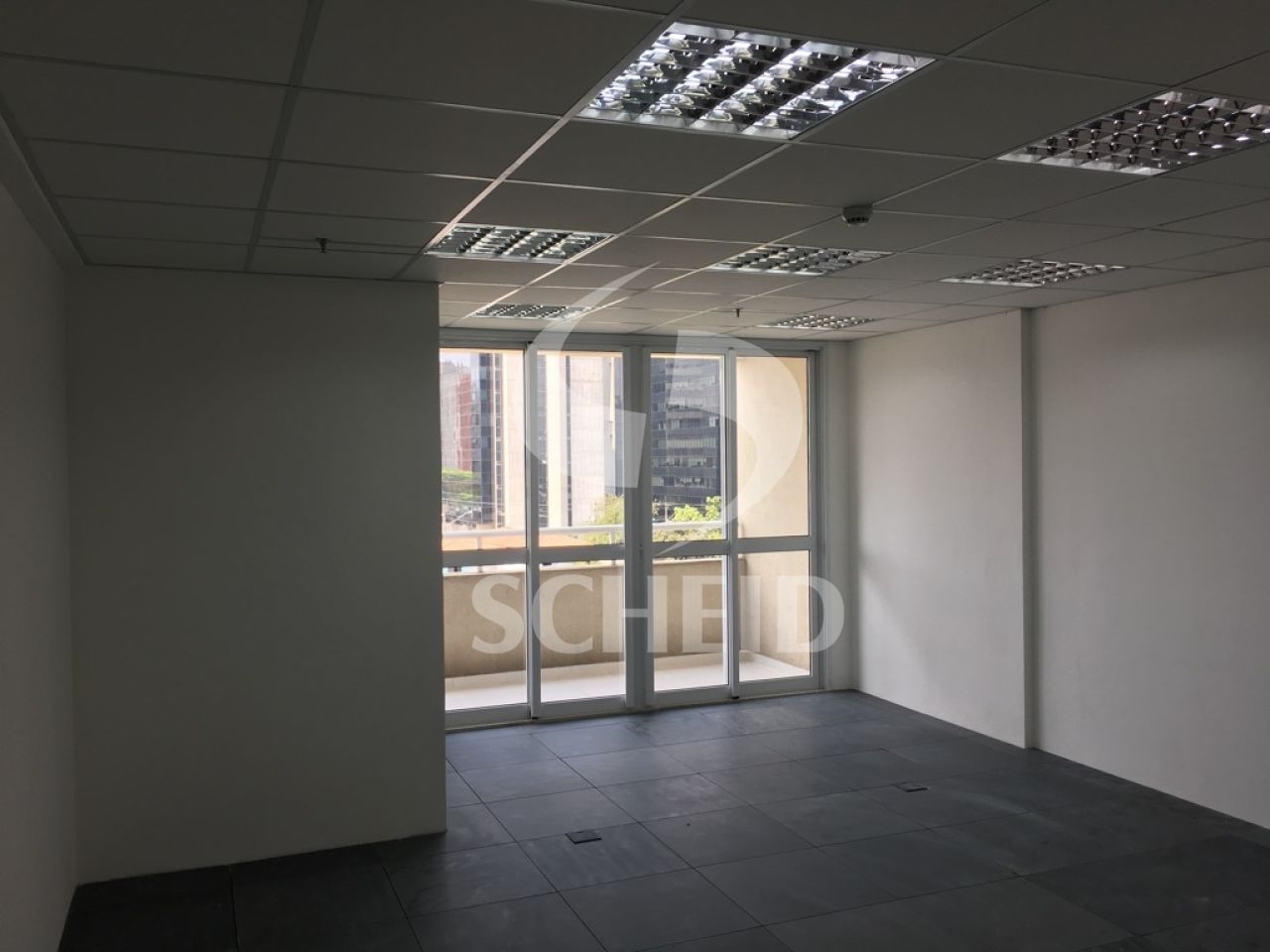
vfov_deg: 48.2
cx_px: 635
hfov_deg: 61.7
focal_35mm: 29
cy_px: 476
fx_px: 1064
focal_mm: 4.15
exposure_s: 1/164
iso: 25
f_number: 2.2
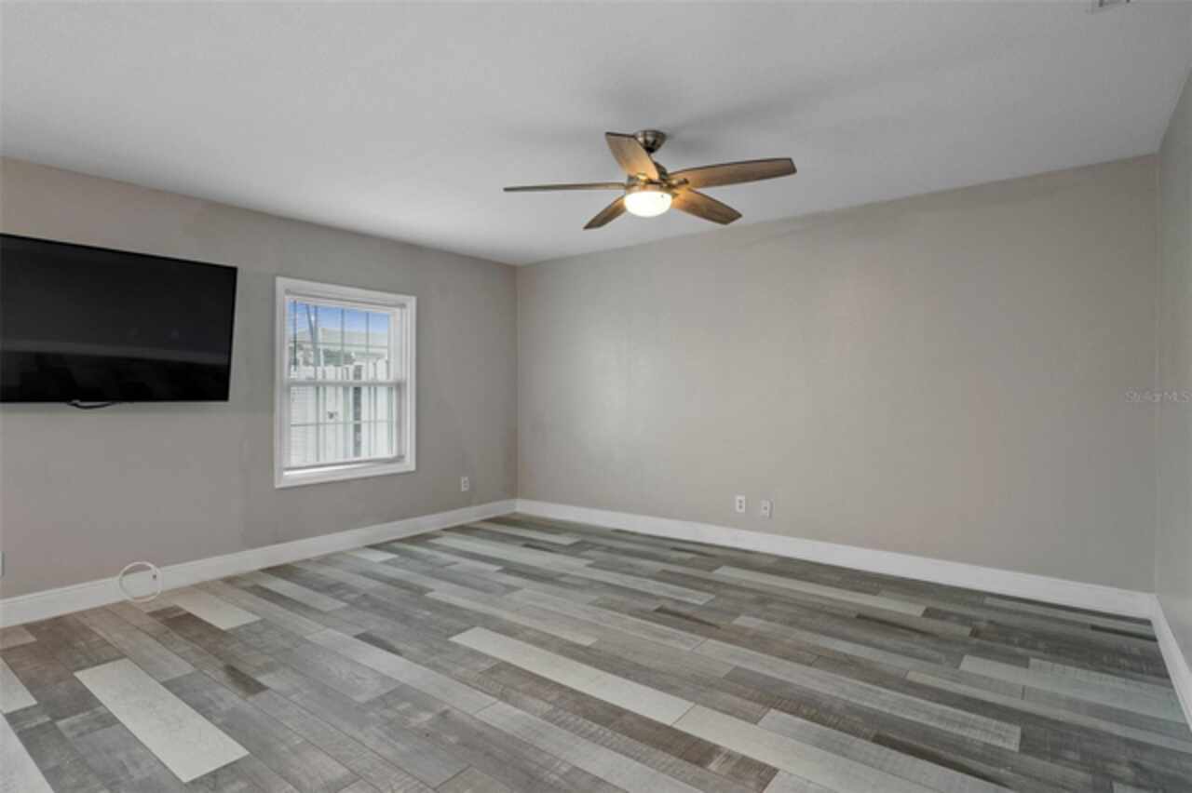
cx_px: 596
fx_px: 563
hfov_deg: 93.3
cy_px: 396
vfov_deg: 70.4
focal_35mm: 17
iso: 320
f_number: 8
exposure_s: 3.2
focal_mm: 17
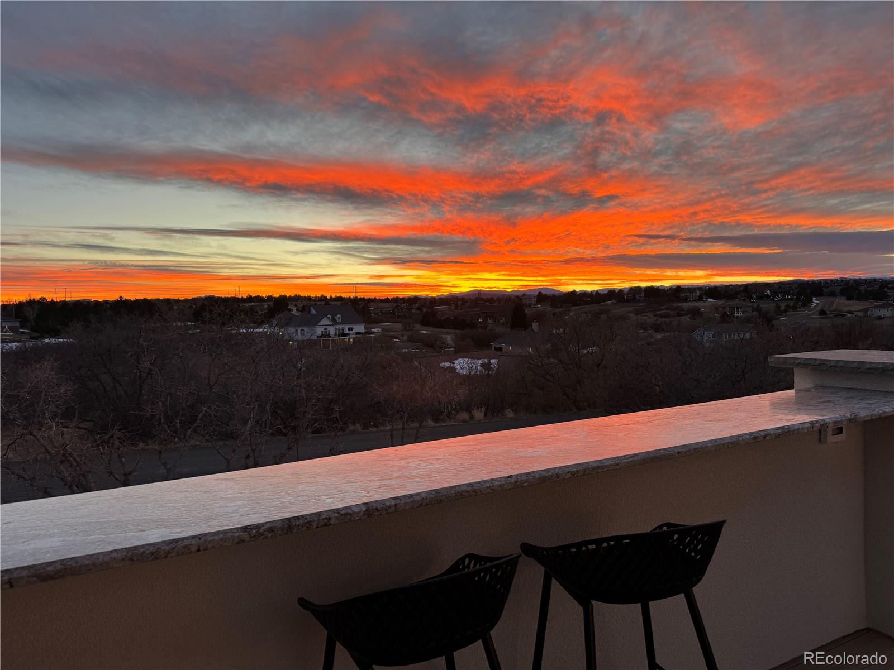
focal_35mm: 24
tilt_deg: -2.6
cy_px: 335
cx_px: 447
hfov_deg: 71.6
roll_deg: +2.1
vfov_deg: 56.8
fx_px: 620
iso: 100
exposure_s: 1/121
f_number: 1.78
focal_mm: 6.76
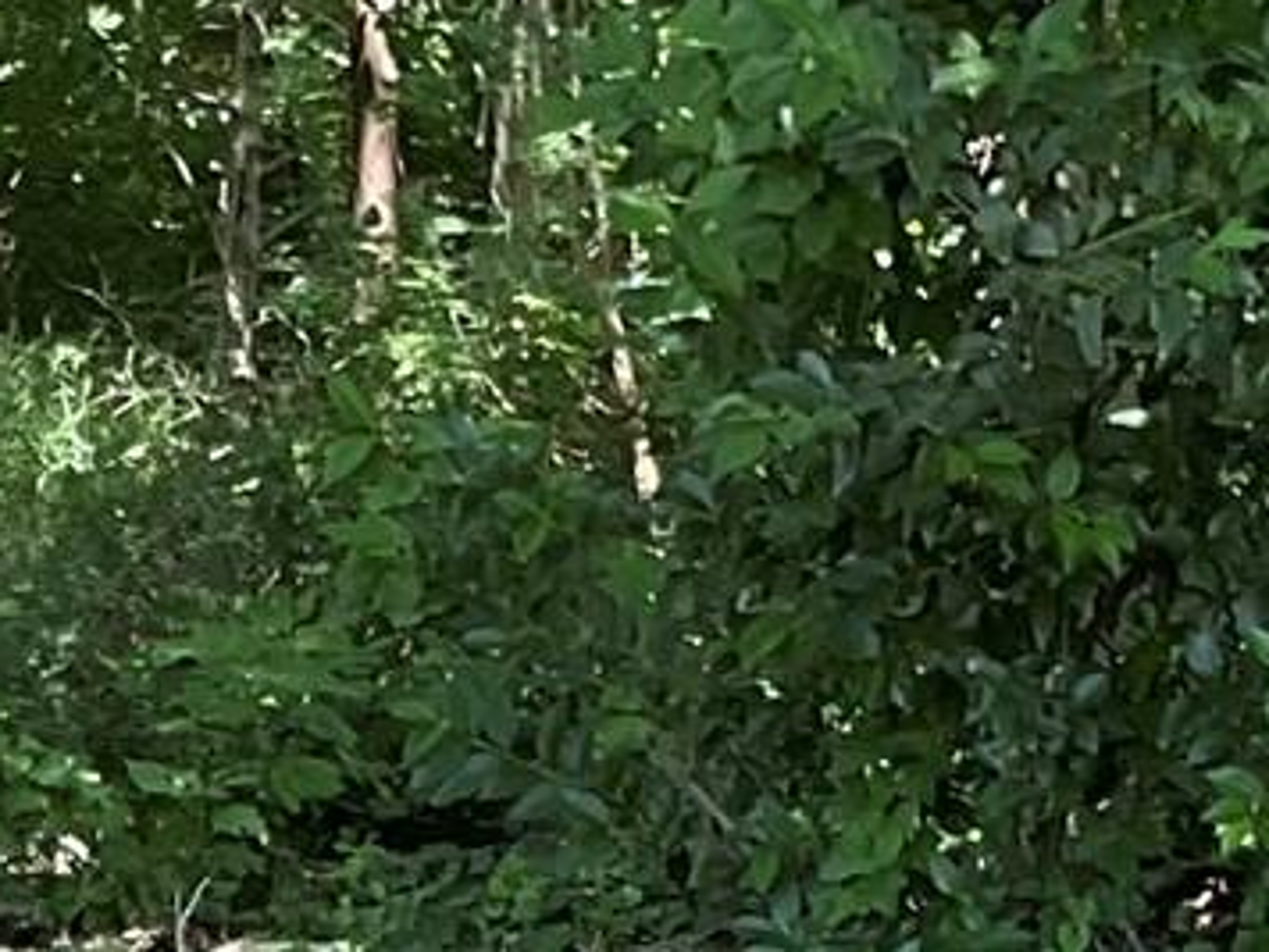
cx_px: 71
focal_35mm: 167
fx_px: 6122
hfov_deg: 11.7
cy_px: 1587
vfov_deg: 8.6
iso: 25
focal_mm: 3
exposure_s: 1/120
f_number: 1.8
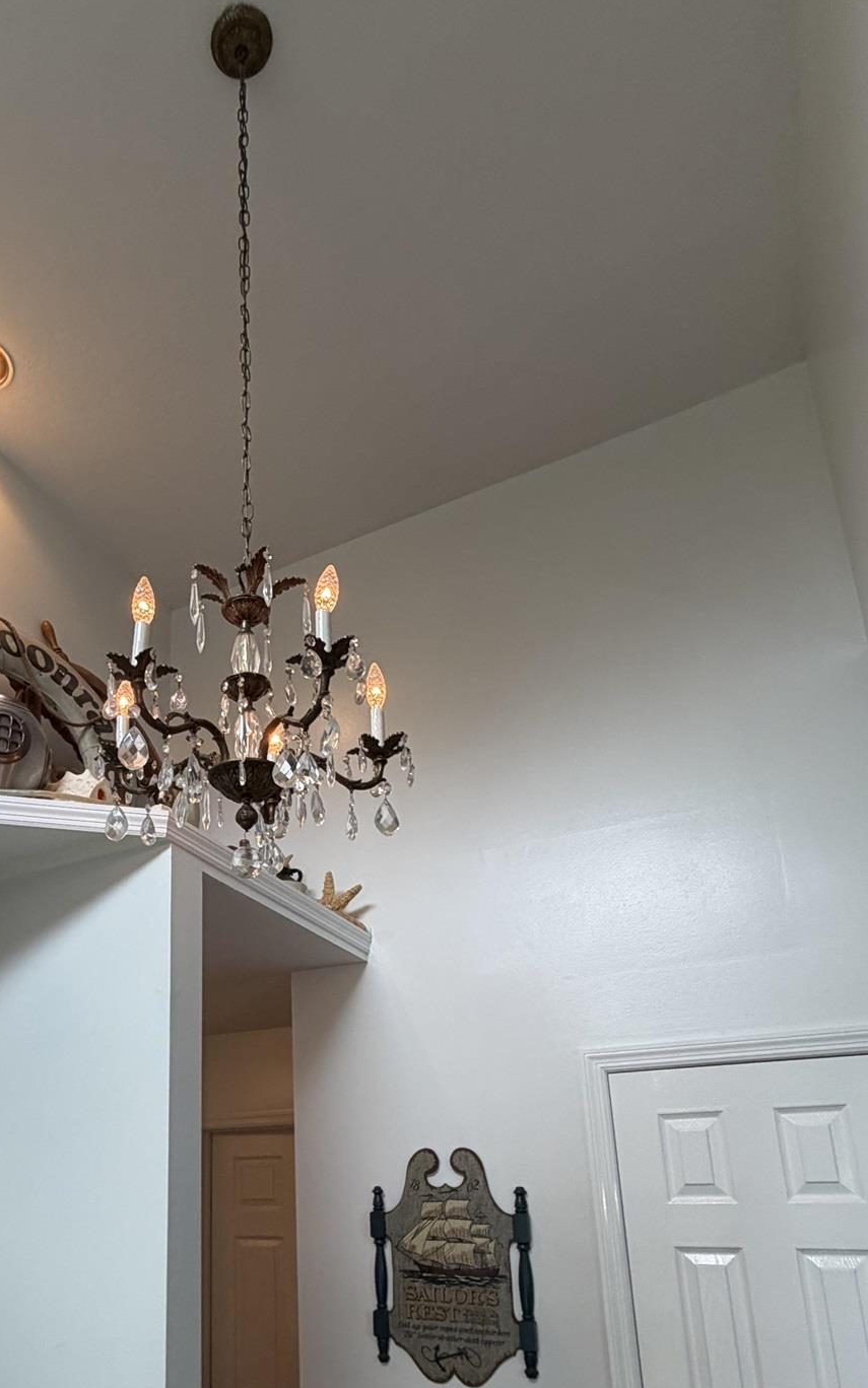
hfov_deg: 47.5
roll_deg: -0.9
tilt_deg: +15.2
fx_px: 946
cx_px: 218
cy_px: 960
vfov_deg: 69.8
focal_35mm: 25
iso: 250
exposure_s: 1/120
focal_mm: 2.22
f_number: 2.2
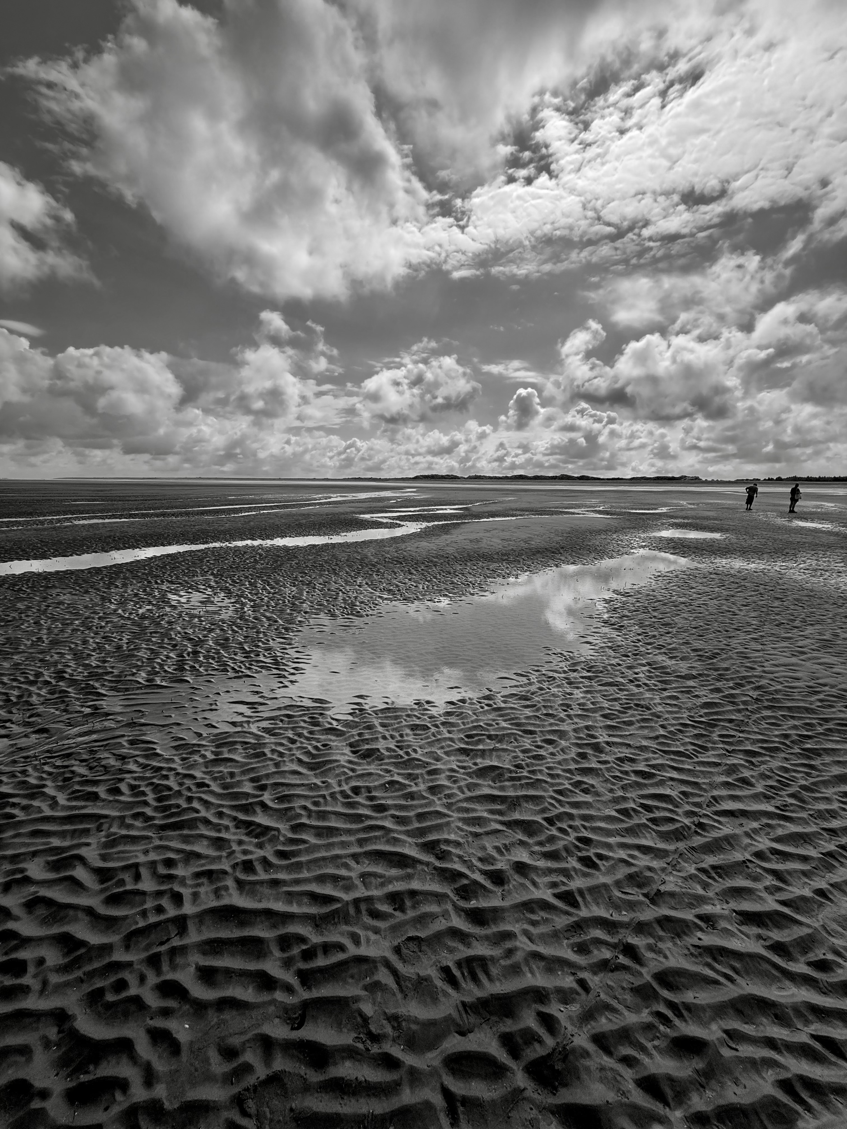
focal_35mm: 14
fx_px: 457
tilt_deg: -8.6
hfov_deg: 85.7
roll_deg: -1.3
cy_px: 564
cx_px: 424
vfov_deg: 102.1
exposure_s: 1/6173
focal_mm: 2.22
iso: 50
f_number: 2.2
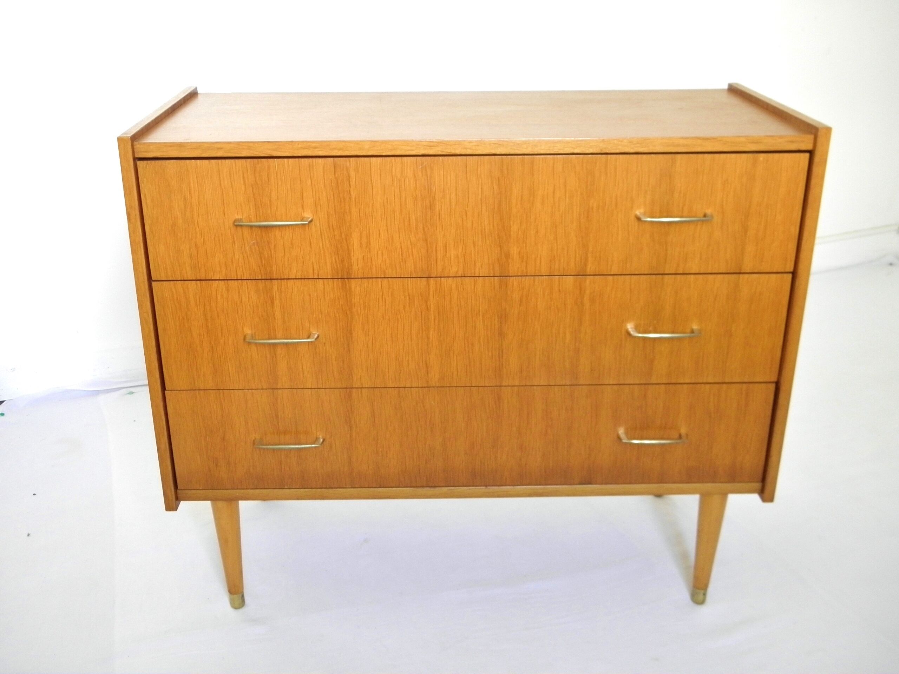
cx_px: 450
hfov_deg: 51.4
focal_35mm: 36
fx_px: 935
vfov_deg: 39.7
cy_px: 337
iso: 200
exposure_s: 1/10
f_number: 3.7
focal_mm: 6.4
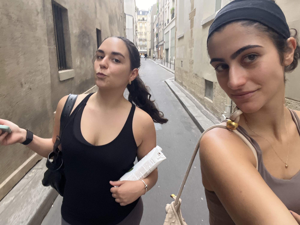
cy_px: 112
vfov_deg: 58.9
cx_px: 150
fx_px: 199
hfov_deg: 73.9
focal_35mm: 23
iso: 200
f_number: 2.2
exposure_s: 1/60
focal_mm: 2.71
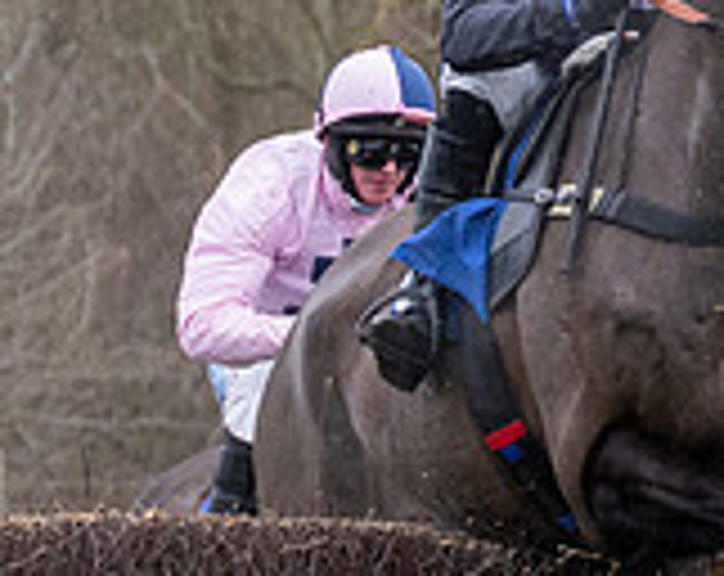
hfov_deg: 2.5
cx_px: 458
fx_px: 16887
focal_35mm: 790
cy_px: 486
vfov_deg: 2.0
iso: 800
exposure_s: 1/1250
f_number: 4
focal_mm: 98
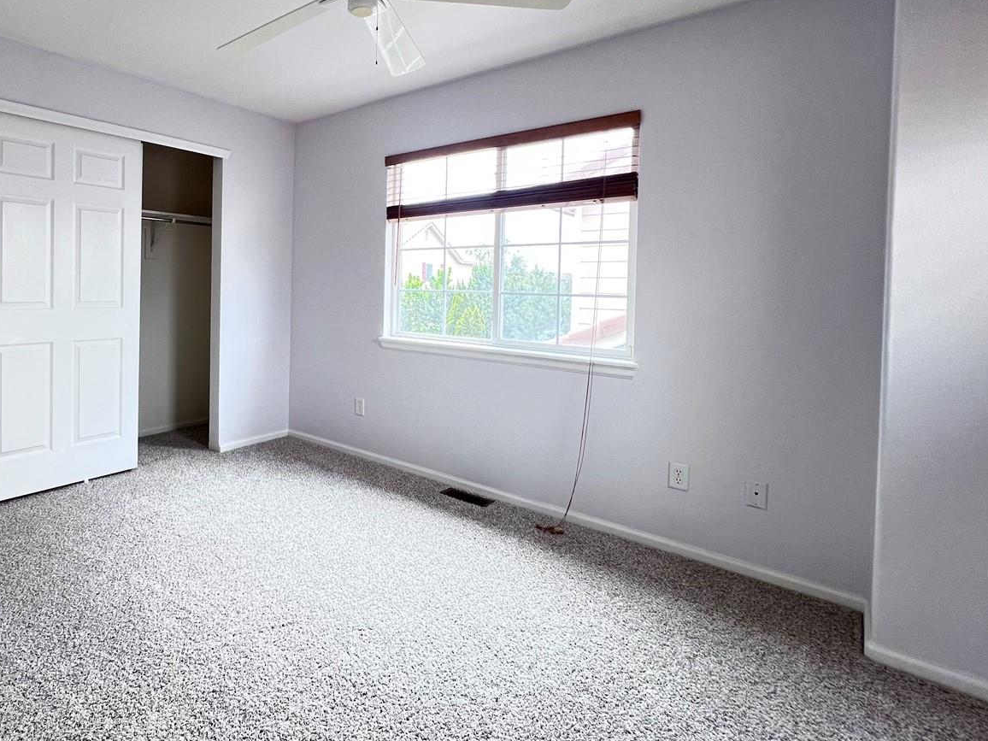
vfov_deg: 70.9
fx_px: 514
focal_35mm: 18
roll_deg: -1.5
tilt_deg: -1.2
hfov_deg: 84.7
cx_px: 330
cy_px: 297
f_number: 1.8
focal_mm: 1.57
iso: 160
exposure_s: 1/98
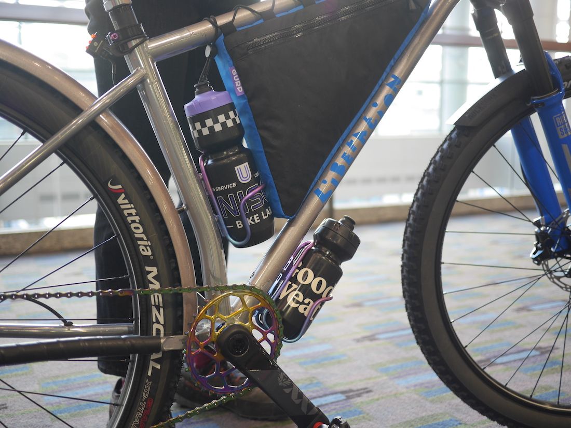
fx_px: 660
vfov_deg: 36.0
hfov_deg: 46.8
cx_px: 286
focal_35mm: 40
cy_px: 214
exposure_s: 1/40
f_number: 1.7
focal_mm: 20
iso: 200
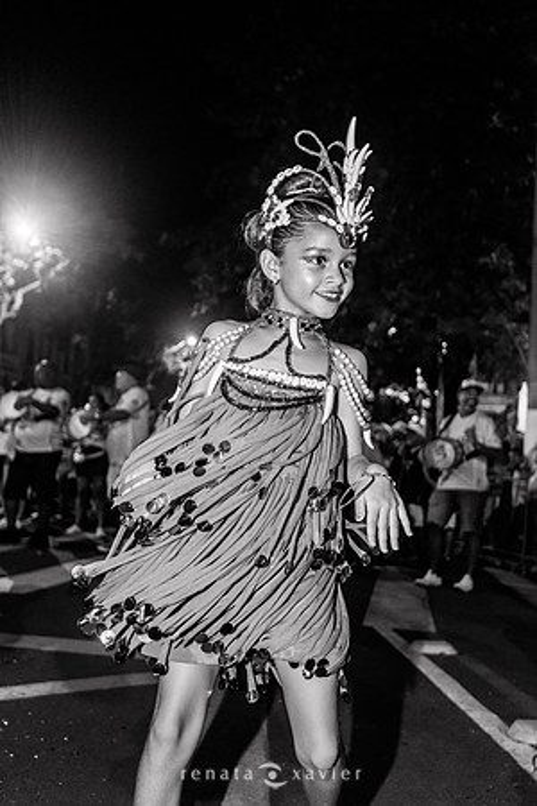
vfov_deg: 54.4
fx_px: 783
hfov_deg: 37.9
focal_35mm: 35
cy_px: 403
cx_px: 268
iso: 800
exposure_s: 1/60
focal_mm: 35
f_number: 4
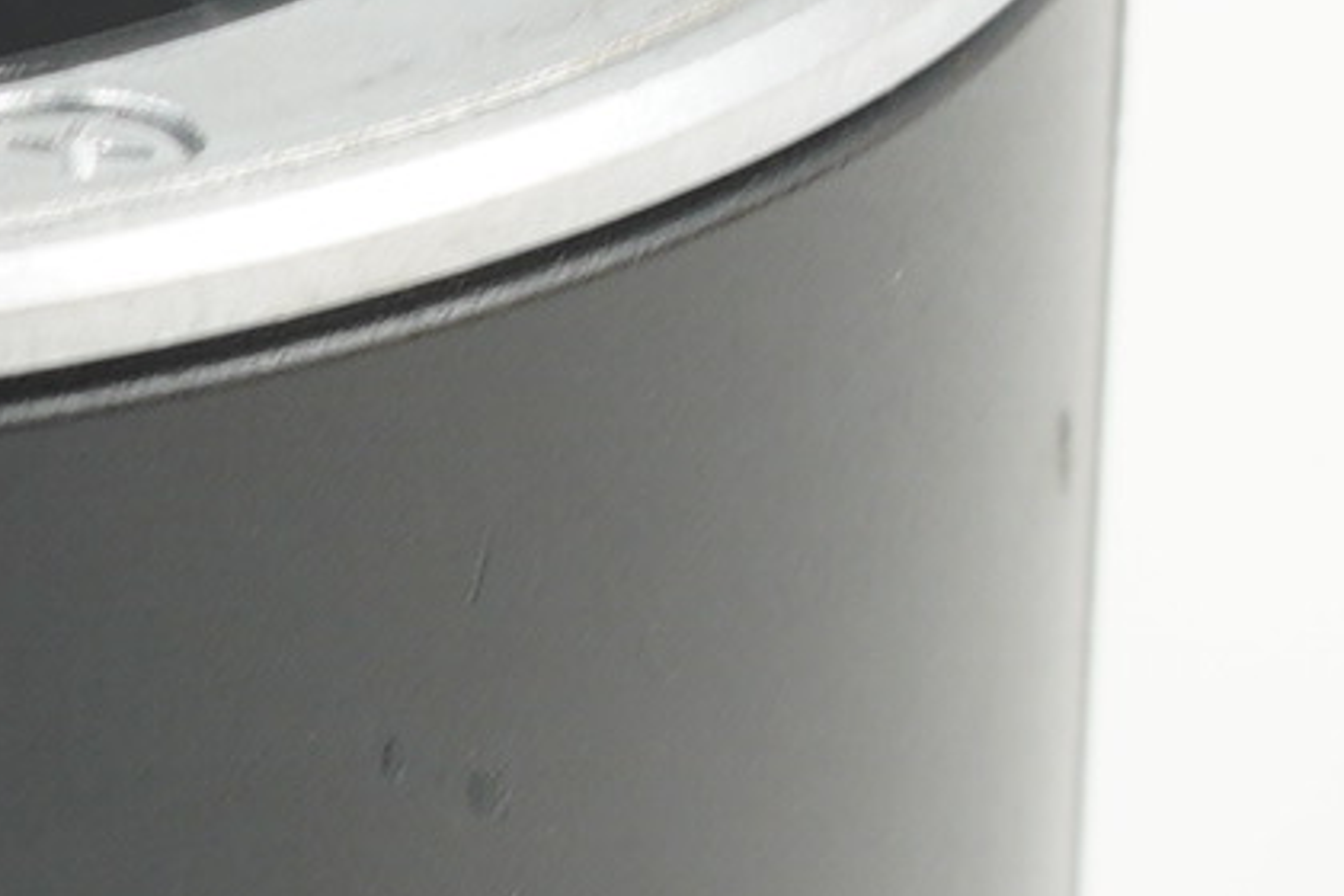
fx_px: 24041
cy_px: 832
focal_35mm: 644
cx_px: -1075
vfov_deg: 2.1
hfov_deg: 3.2
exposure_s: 1/1.25
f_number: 13
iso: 200
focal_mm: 90
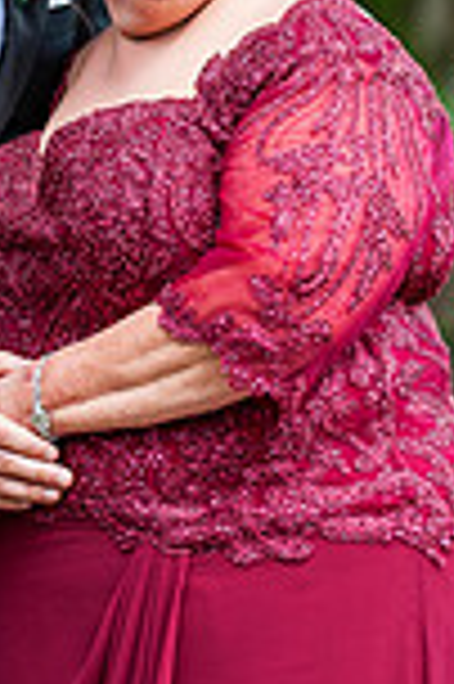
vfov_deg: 5.8
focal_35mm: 355
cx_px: 16
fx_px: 6730
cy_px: 18
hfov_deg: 3.9
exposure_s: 1/800
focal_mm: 120
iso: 640
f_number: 3.5
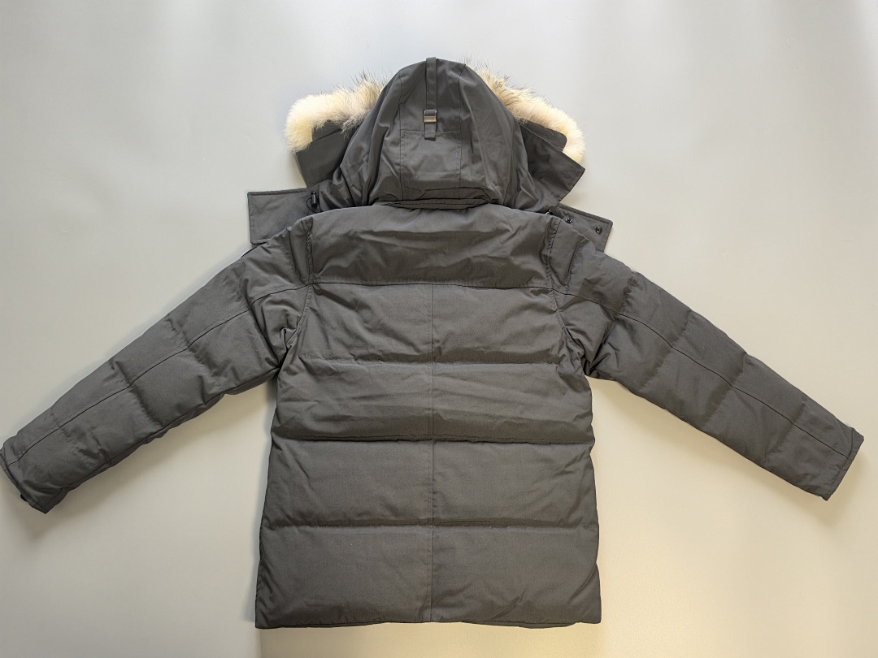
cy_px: 329
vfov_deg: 51.4
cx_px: 439
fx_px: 685
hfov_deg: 65.3
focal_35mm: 27
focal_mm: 6.98
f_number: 2
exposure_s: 1/100
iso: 200
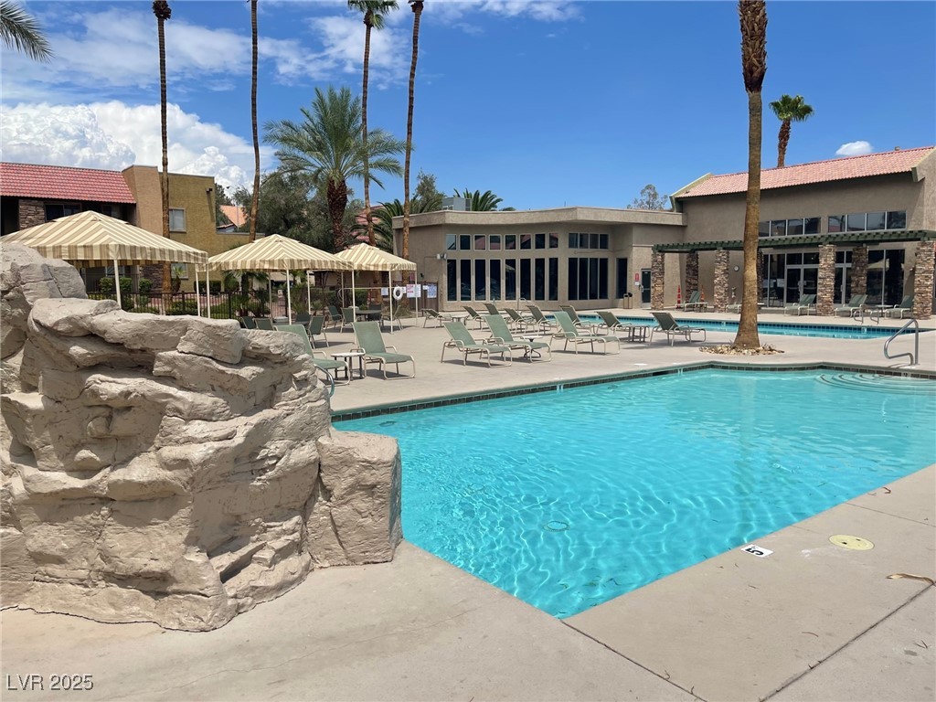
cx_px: 468
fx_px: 703
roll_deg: +1.0
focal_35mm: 26
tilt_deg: -5.1
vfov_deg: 53.1
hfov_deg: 67.3
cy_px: 351
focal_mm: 5.1
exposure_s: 1/6993
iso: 32
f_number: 1.6
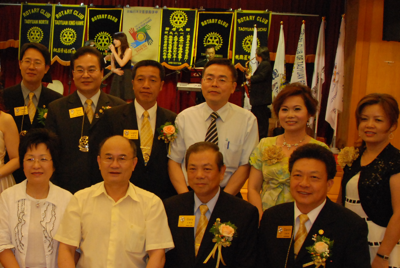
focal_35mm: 55
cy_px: 146
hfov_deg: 35.2
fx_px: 612
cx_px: 88
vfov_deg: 24.7
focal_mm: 20
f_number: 5.6
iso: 1250
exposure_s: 1/60
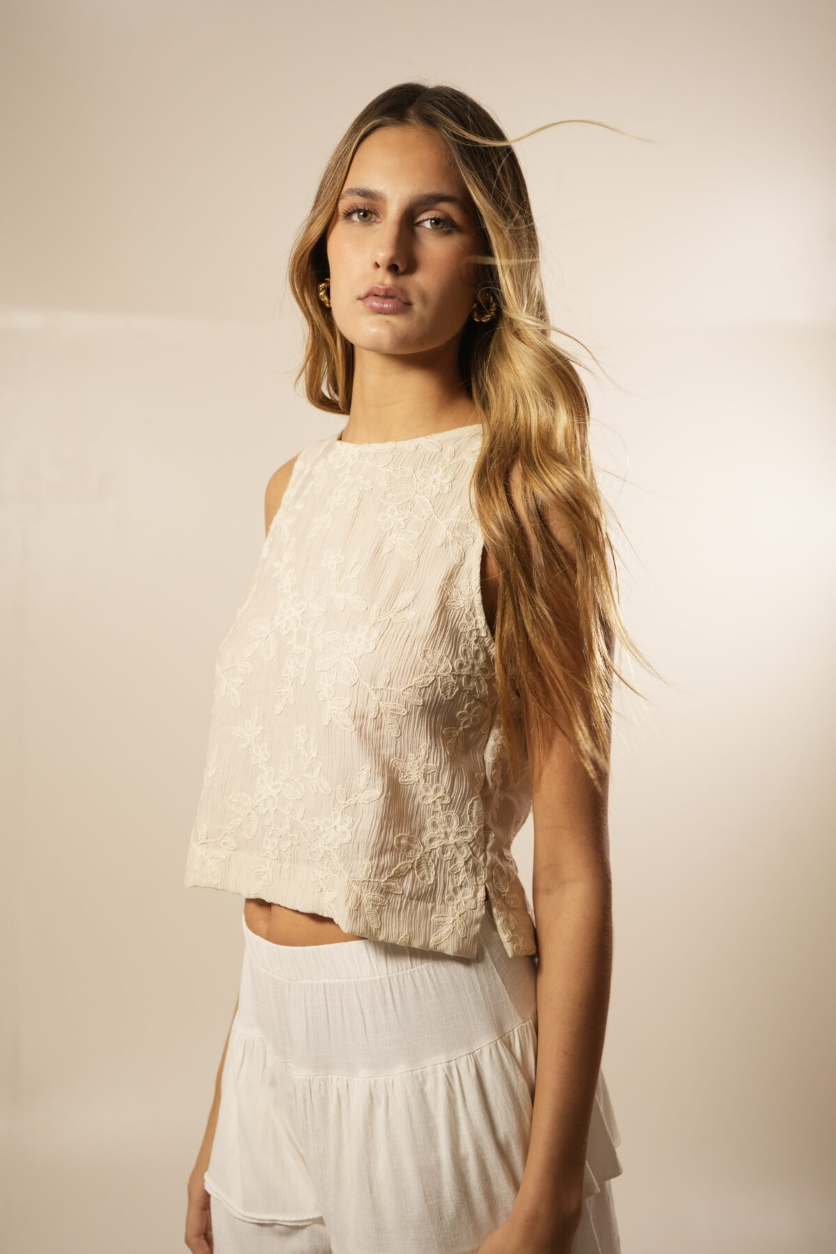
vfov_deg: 39.6
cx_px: 418
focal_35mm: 50
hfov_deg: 27.0
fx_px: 1742
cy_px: 627
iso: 1000
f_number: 4
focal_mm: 50
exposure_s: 1/125
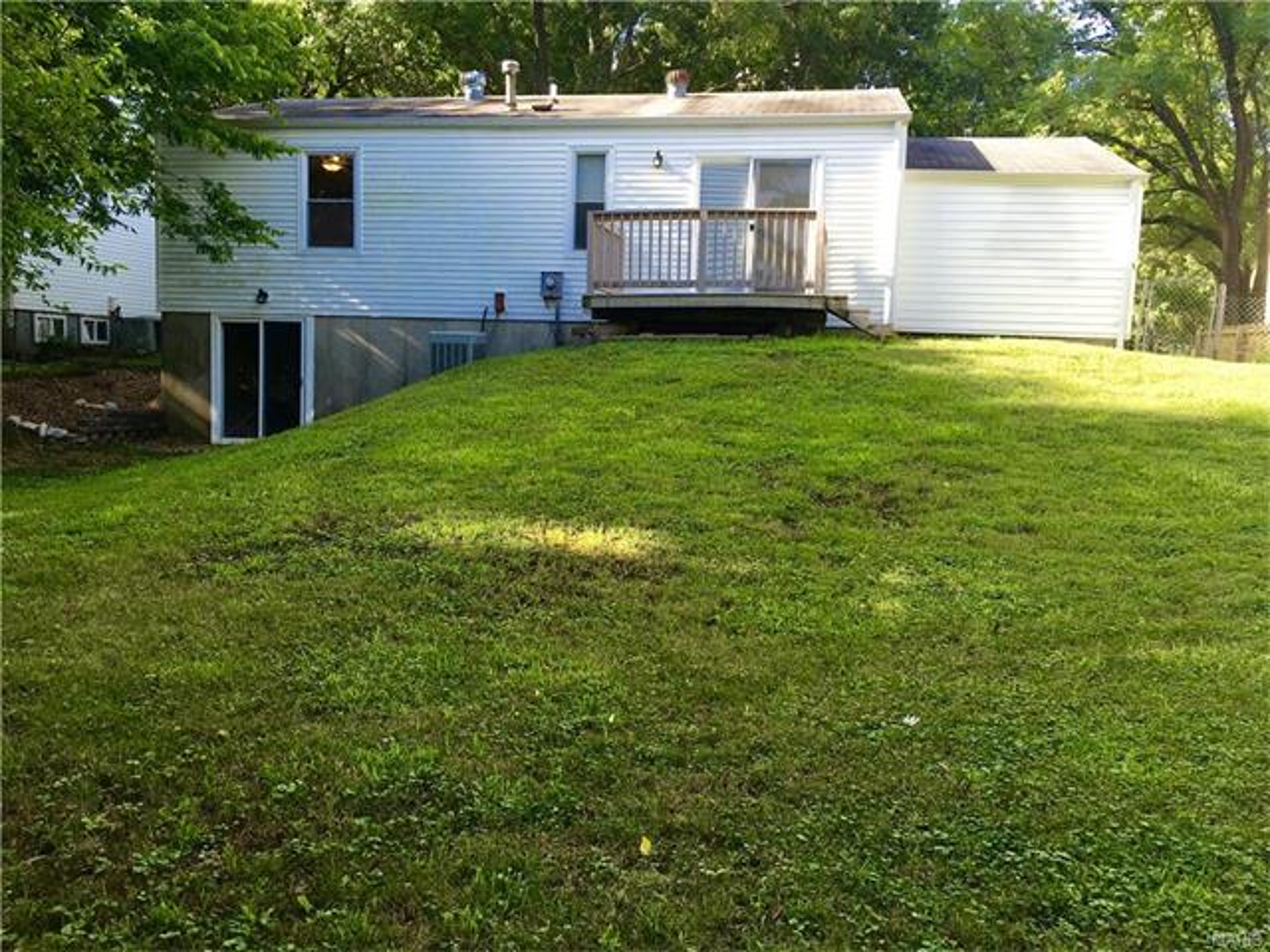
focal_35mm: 29
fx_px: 1064
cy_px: 476
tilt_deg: -4.7
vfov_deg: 48.2
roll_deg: -1.6
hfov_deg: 61.7
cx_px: 635
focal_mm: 4.15
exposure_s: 1/204
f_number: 2.2
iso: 25
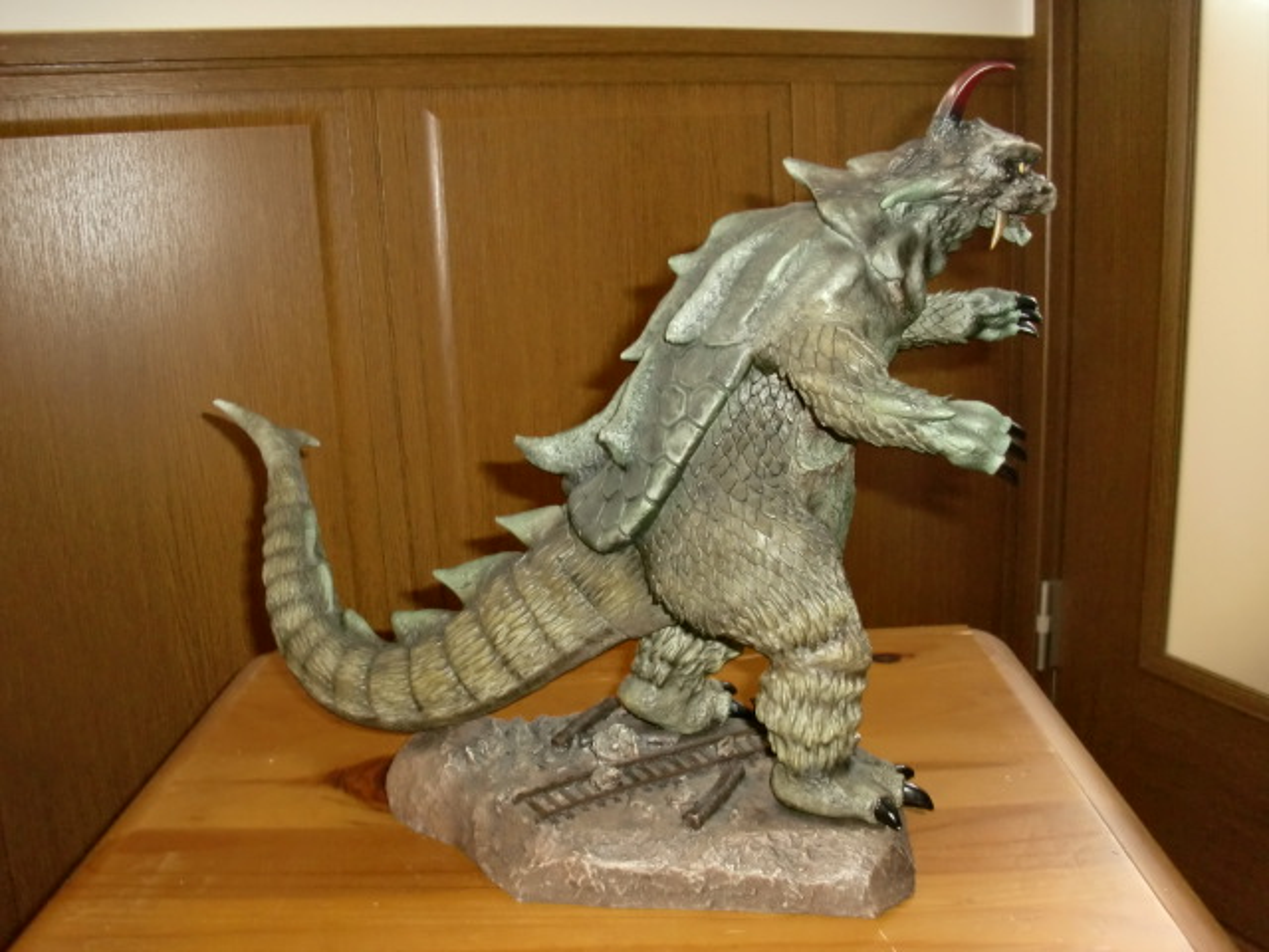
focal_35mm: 36
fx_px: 1320
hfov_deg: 51.4
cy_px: 476
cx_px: 634
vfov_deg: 39.7
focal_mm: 6.3
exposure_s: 1/30
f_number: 2.8
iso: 400
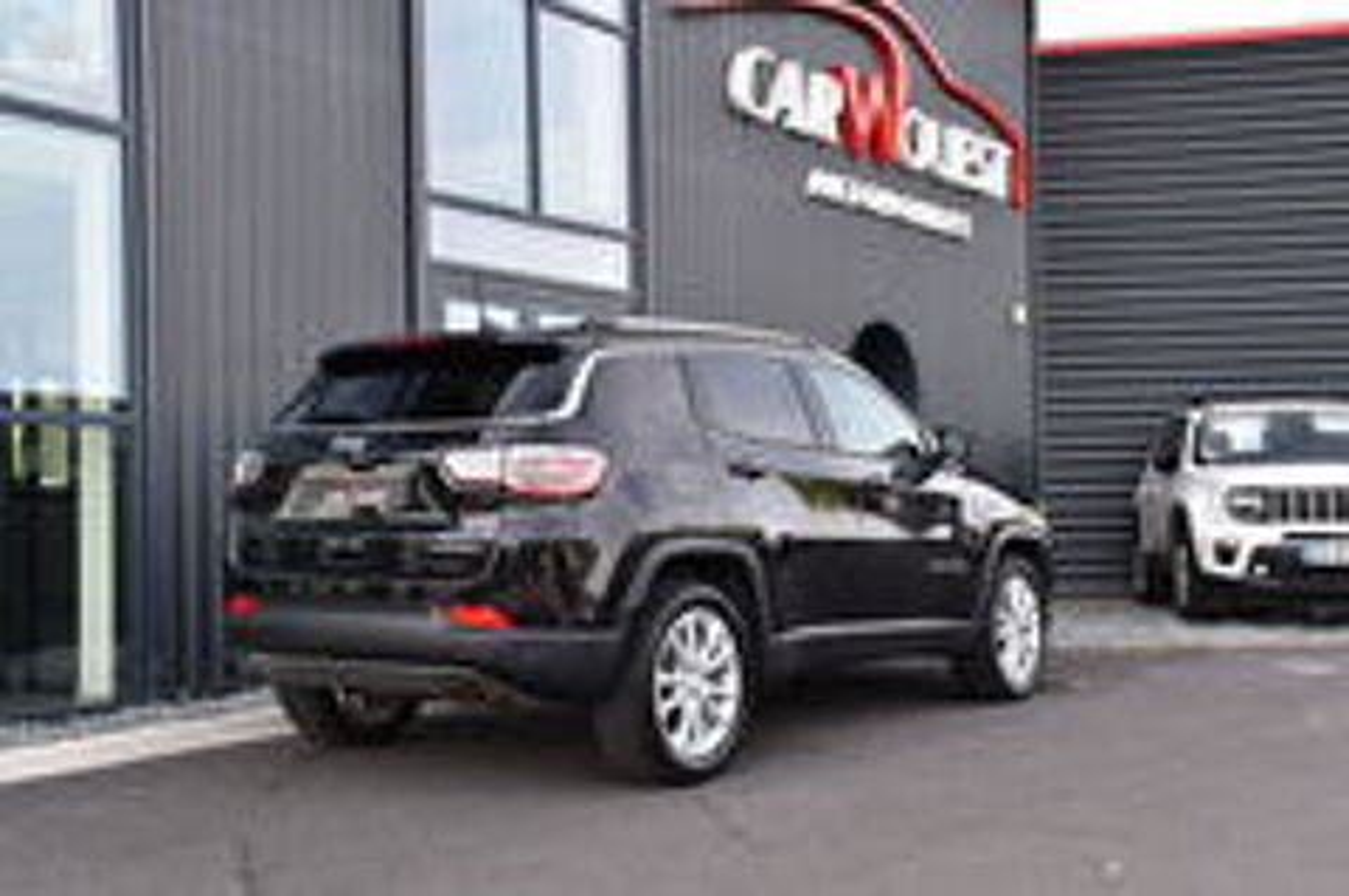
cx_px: 674
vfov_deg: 29.8
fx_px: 1684
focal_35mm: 45
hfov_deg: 43.6
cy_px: 448
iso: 400
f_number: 9
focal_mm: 30
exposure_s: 1/100
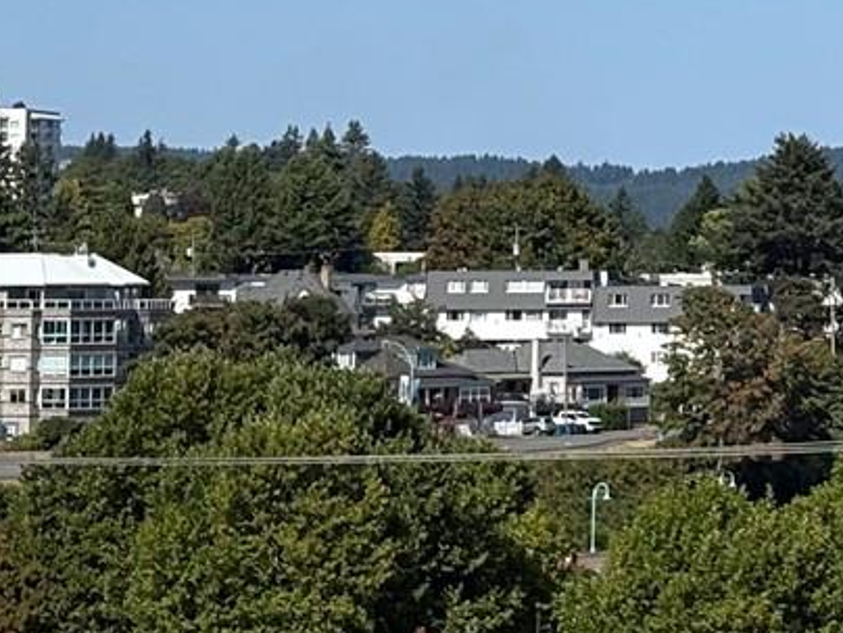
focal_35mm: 206
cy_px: -104
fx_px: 5017
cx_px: 1290
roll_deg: -0.4
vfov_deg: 7.2
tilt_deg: +3.8
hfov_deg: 9.3
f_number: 1.6
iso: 32
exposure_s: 1/4329
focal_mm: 5.96
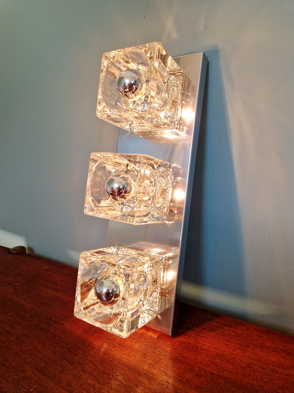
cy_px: 196
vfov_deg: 73.9
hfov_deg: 58.9
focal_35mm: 23
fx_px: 260
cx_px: 147
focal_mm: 5.4
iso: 50
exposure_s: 1/100
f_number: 1.8
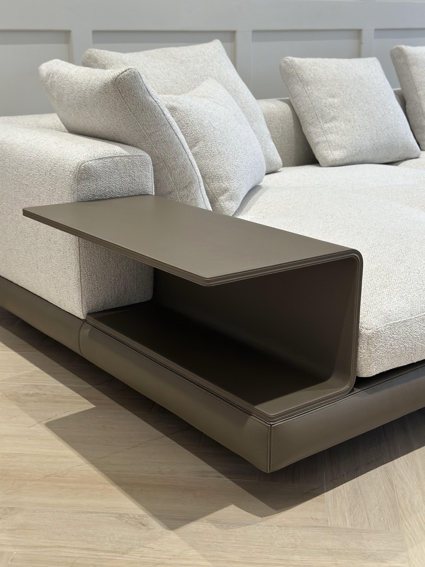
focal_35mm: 48
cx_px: 212
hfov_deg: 30.3
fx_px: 786
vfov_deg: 39.7
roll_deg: +1.4
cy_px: 284
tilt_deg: -16.6
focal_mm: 6.86
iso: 100
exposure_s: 1/100
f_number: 1.78
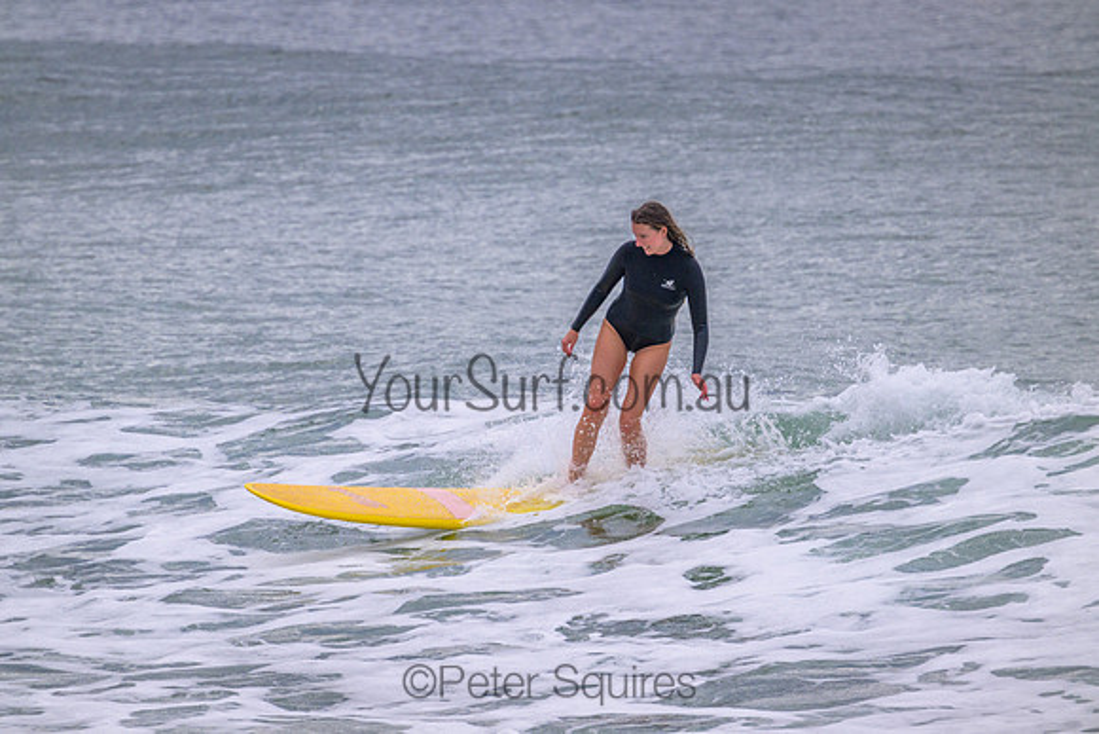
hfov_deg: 2.6
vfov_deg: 1.7
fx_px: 24427
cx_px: 550
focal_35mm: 800
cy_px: 367
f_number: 11
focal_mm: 800
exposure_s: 1/2000
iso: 1100
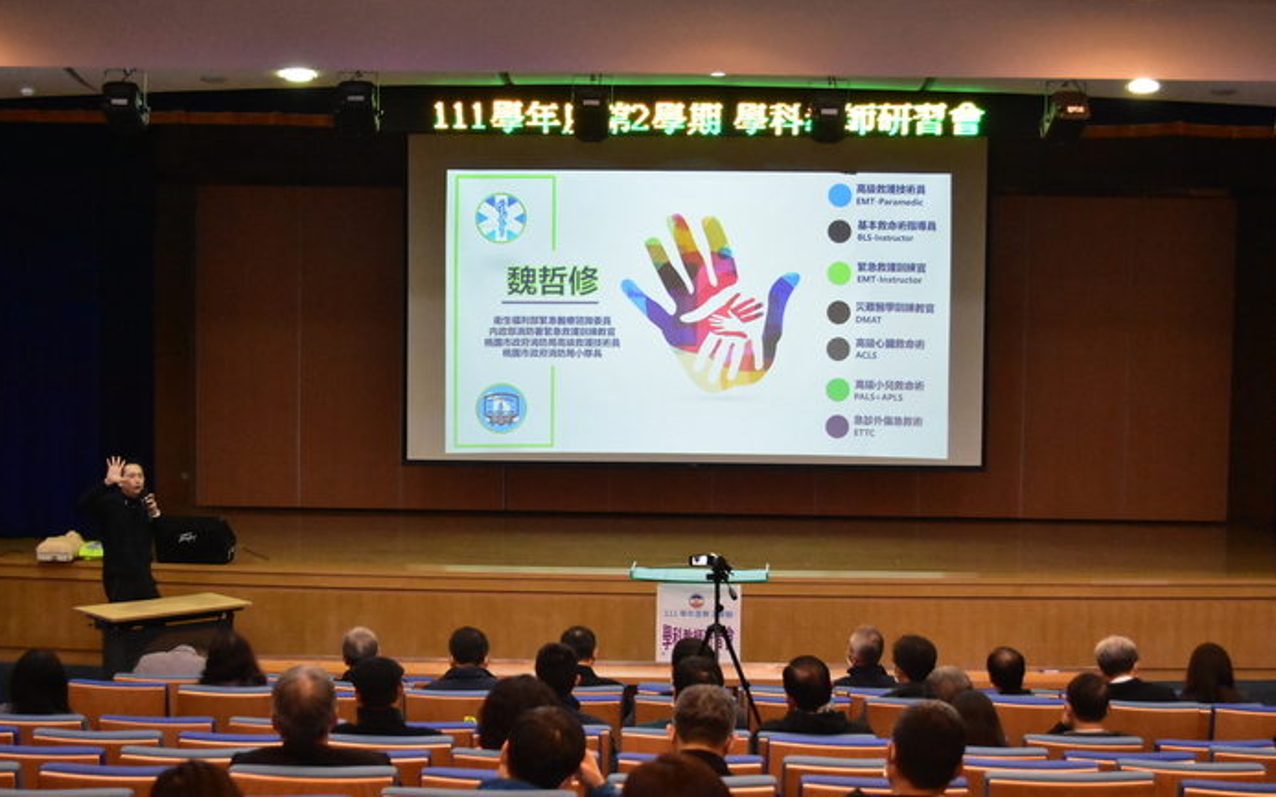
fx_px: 2469
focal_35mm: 71
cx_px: 633
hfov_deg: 29.0
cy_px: 422
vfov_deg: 18.3
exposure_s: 1/125
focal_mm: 46
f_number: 5.3
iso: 8000
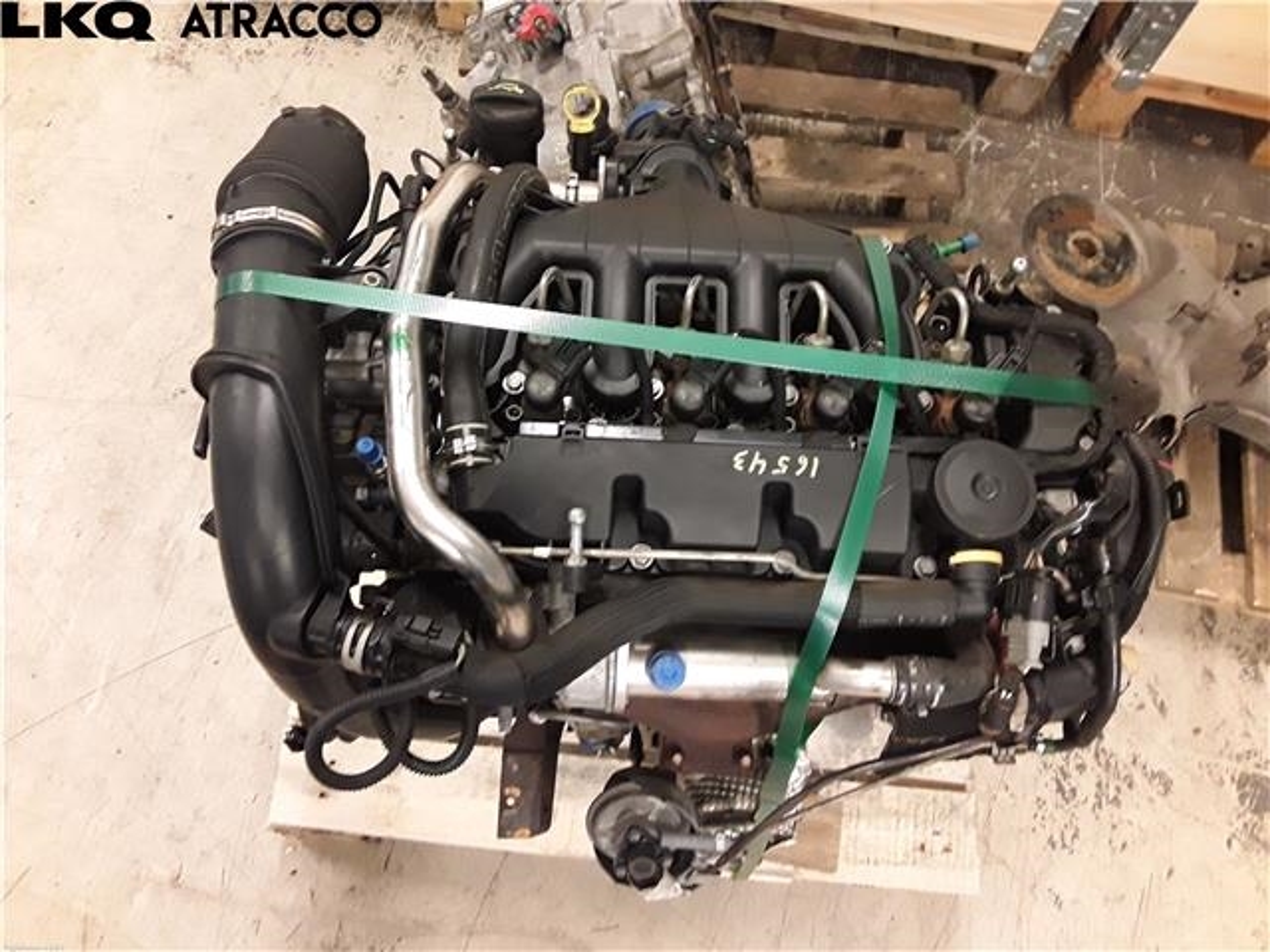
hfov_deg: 63.4
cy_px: 476
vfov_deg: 49.7
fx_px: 1027
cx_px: 635
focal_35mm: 28
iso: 200
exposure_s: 1/33
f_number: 1.9
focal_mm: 2.91
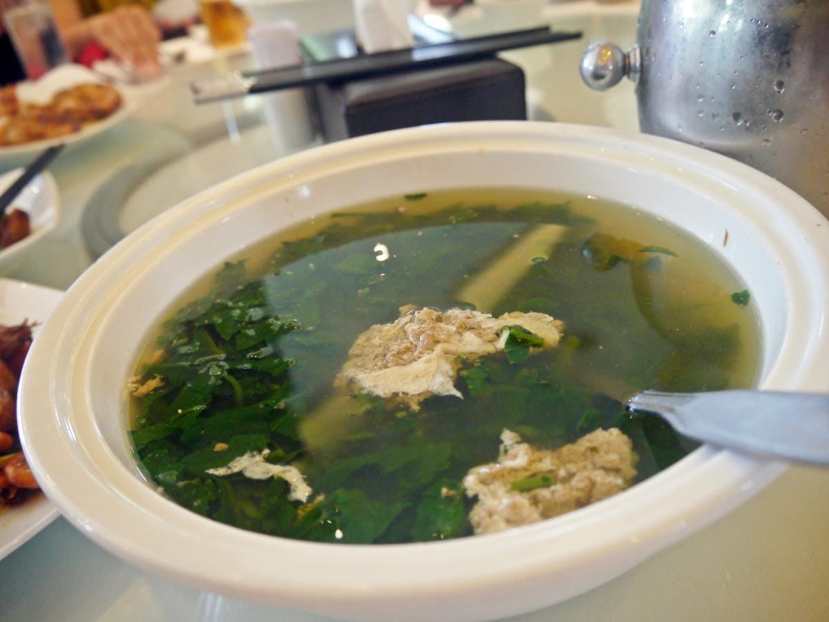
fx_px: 671
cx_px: 414
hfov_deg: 63.4
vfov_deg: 49.7
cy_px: 311
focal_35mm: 28
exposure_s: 1/60
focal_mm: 14
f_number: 3.5
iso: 640
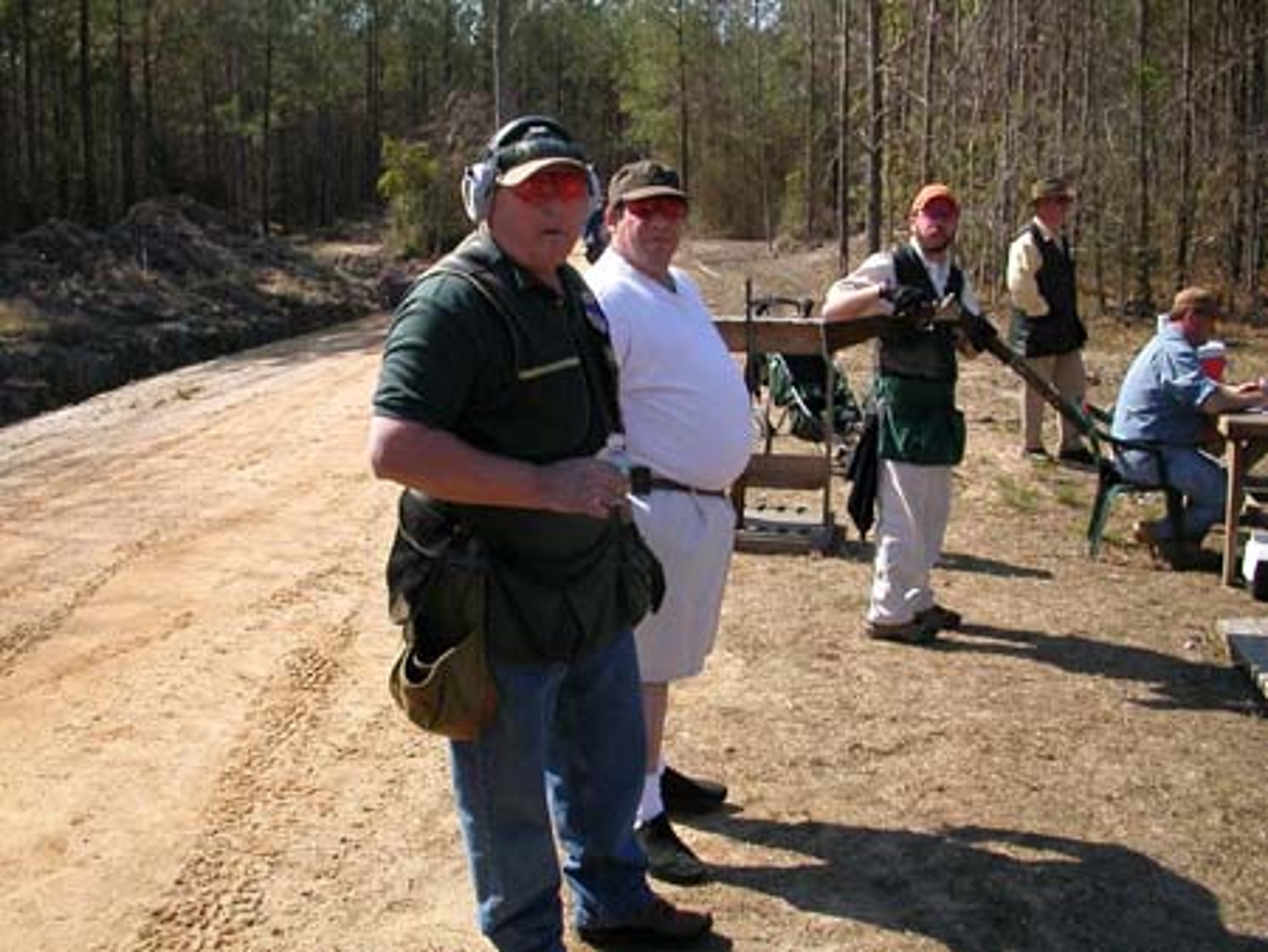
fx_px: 1356
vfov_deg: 38.7
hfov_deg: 50.1
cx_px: 634
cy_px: 476
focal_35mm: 37
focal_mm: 5.6
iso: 100
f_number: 4.5
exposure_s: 1/419
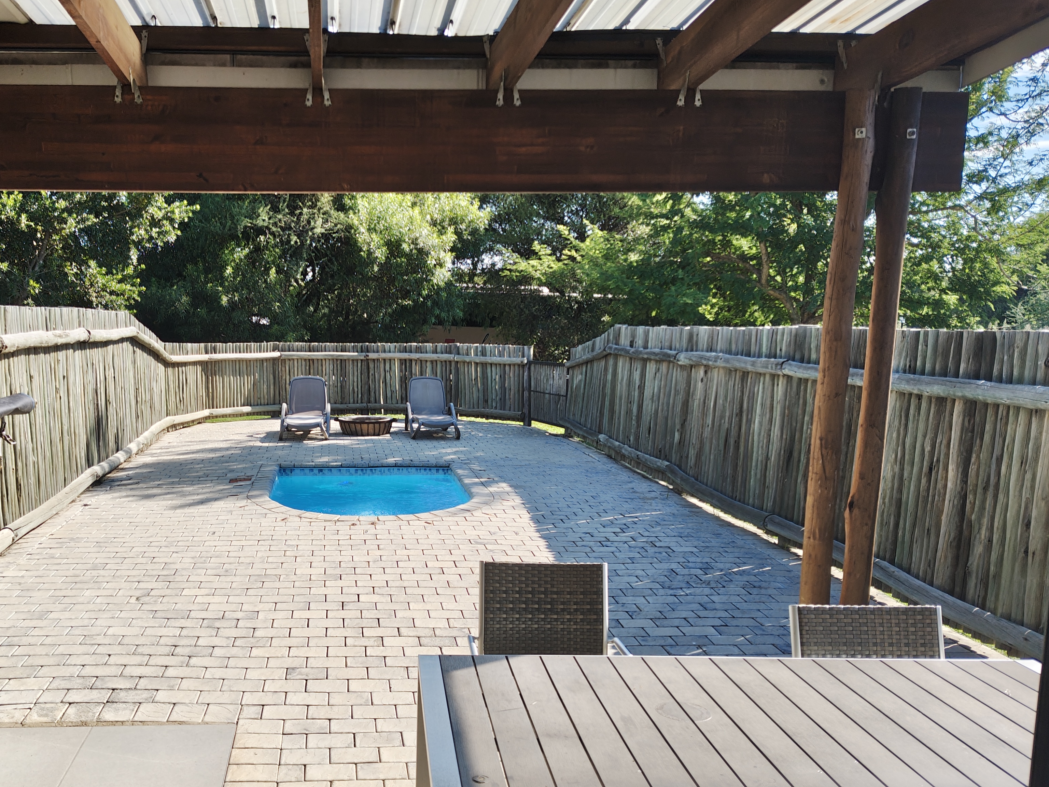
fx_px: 970
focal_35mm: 32
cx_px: 397
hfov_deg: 56.2
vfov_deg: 43.9
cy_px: 478
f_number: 1.88
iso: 50
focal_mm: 5.56
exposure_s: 1/528
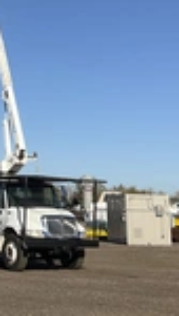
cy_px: 4
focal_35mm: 84
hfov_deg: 14.3
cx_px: 2
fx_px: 705
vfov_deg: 24.2
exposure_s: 1/2667
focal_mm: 3
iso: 25
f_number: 1.8
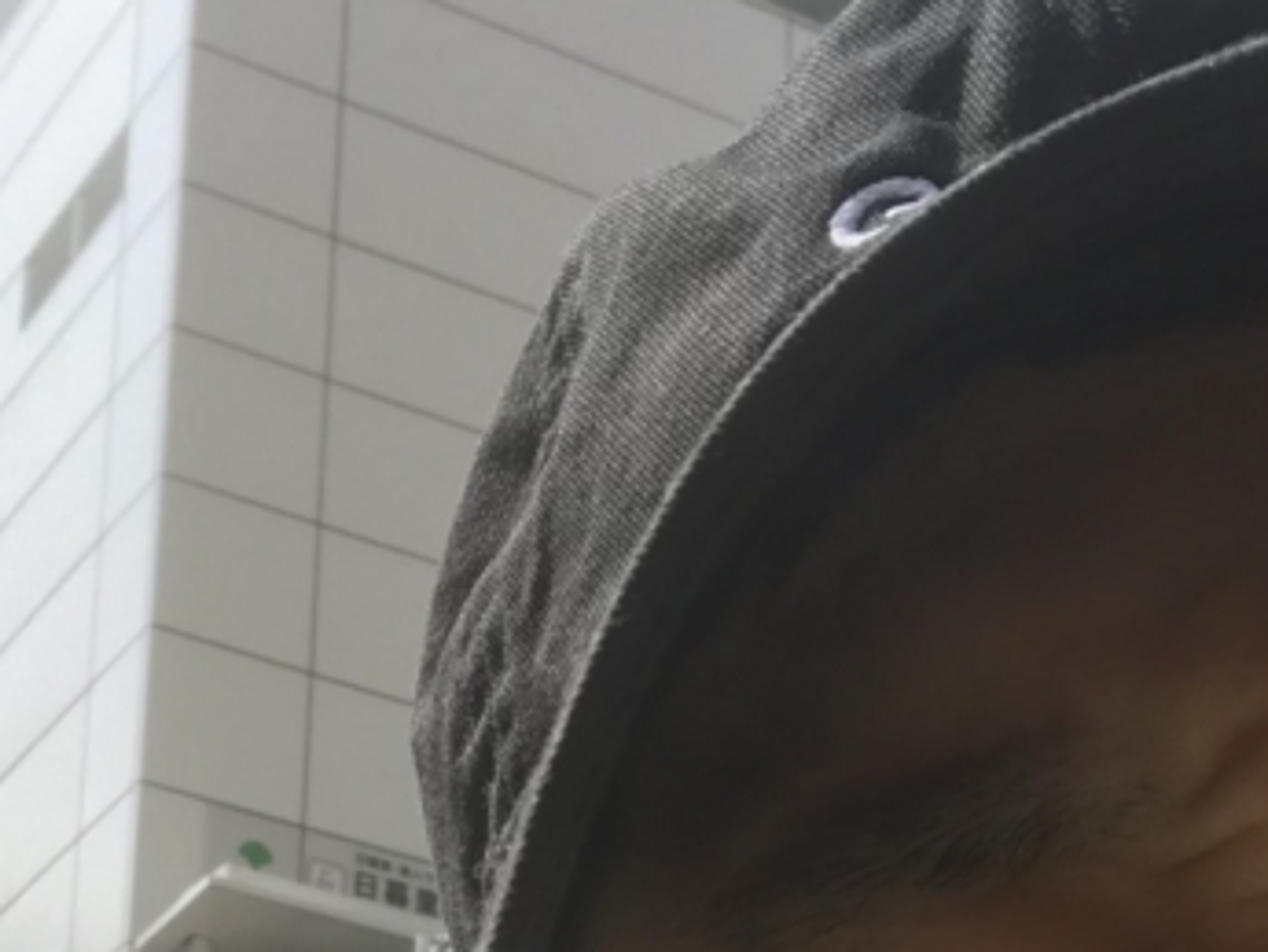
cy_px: 1321
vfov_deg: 14.7
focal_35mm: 95
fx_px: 3481
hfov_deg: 20.5
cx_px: 331
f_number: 2.2
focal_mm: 2.87
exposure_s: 1/526
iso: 25
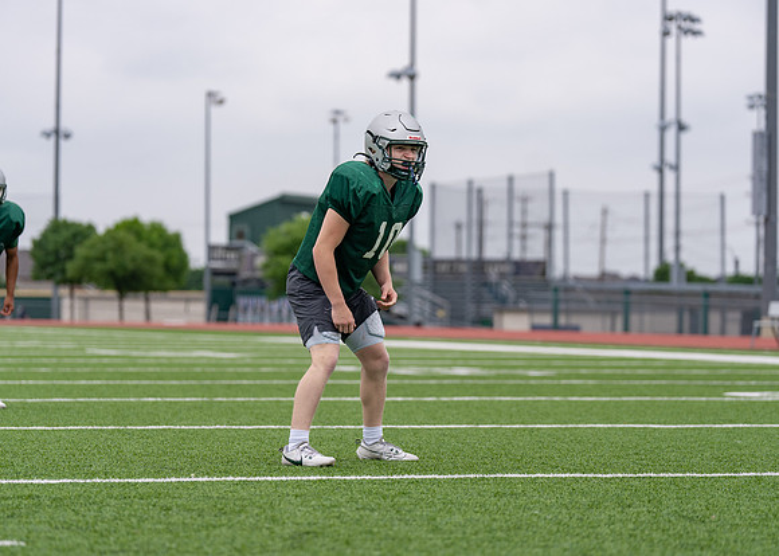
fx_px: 2796
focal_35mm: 126
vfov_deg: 11.4
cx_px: 390
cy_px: 278
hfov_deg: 15.9
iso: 160
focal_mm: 117
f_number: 2.8
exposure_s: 1/2500
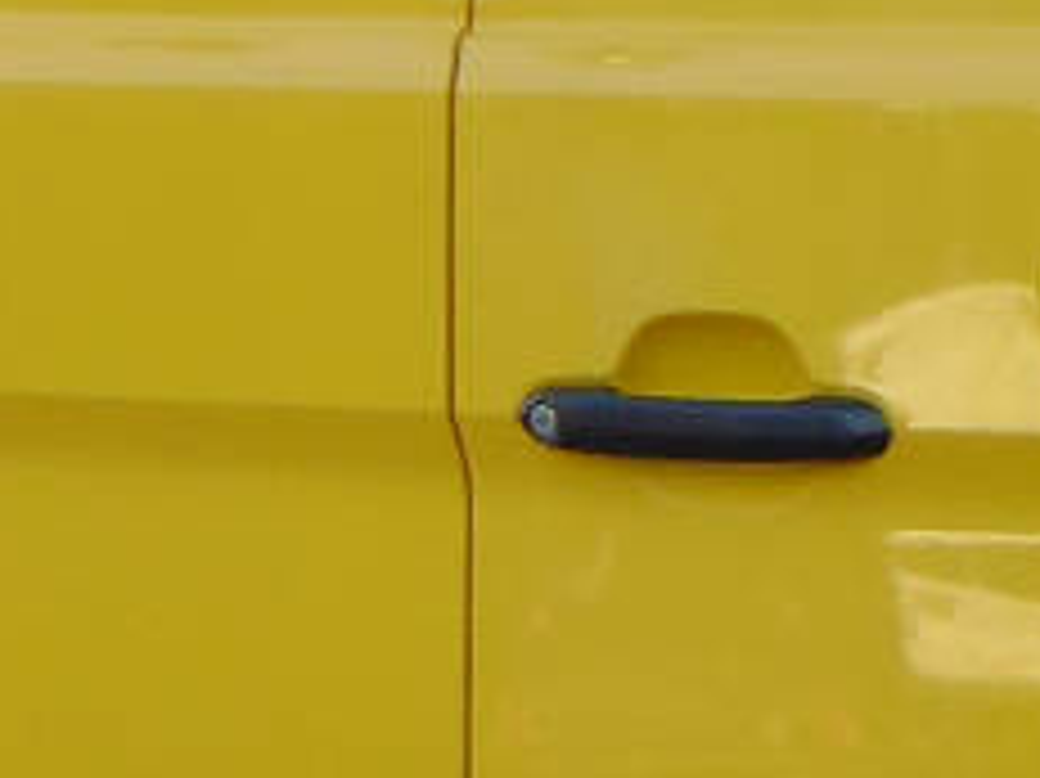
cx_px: 2071
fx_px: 10390
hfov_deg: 5.6
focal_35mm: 346
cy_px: 279
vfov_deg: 4.3
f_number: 3.5
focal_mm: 9
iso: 80
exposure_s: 1/100
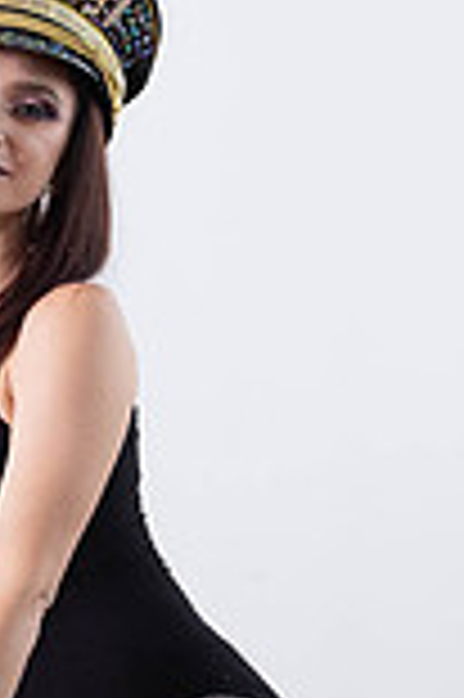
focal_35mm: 308
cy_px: 483
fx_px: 5968
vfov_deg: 6.7
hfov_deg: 4.5
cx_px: 328
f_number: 5.6
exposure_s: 1/90
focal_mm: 63
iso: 500
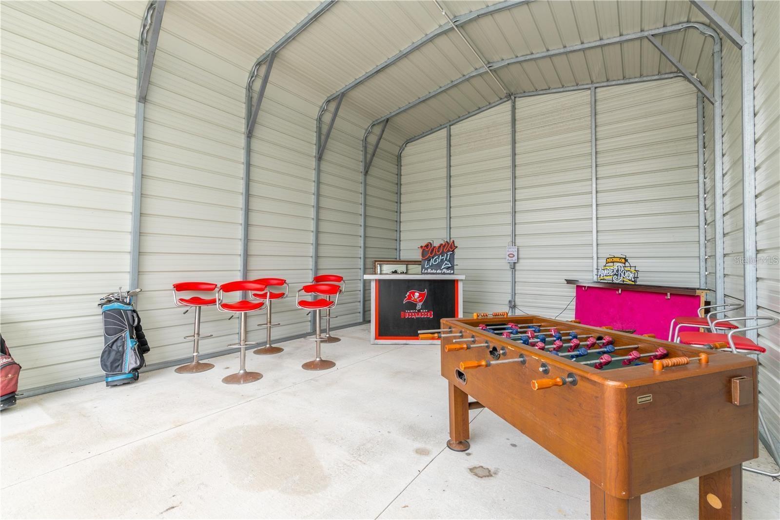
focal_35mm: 15
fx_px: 325
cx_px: 390
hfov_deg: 100.4
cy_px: 260
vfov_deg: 77.3
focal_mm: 15
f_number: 7.1
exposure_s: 1/100
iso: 250
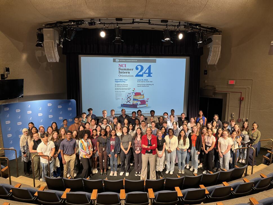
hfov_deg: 67.3
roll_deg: -0.7
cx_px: 136
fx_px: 205
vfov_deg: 53.1
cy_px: 102
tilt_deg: -9.5
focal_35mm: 26
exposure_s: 1/60
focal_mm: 5.1
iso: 125
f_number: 1.6
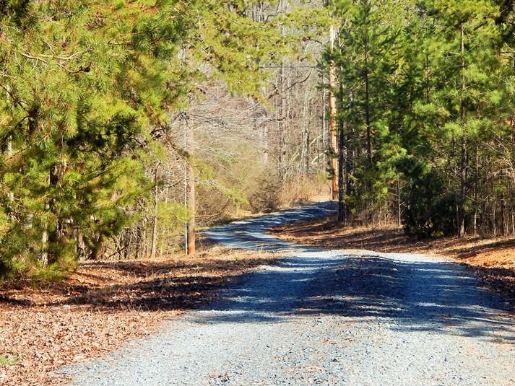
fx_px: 1815
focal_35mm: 122
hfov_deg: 16.1
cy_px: 188
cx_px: 289
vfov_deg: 12.2
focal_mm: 15.3
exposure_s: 1/400
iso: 125
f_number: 4.3
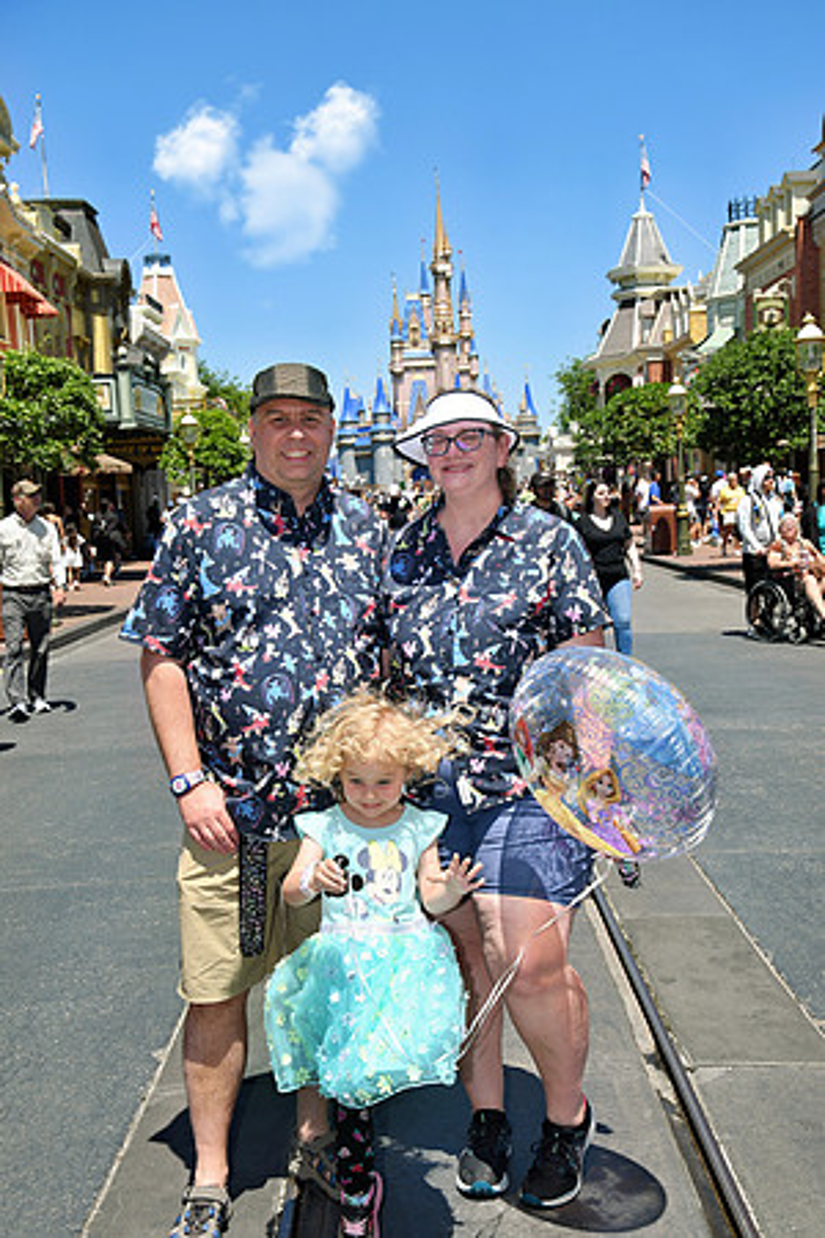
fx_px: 1341
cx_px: 412
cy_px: 619
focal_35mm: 39
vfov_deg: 49.6
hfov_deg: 34.2
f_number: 8
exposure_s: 1/250
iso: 100
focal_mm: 26
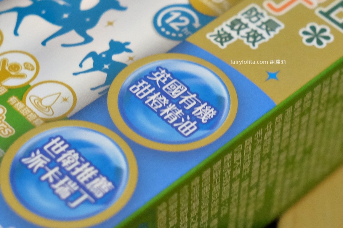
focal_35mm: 35
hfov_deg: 54.4
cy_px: 114
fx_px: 333
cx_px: 172
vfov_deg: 37.9
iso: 2000
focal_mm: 23
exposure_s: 1/56
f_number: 2.8
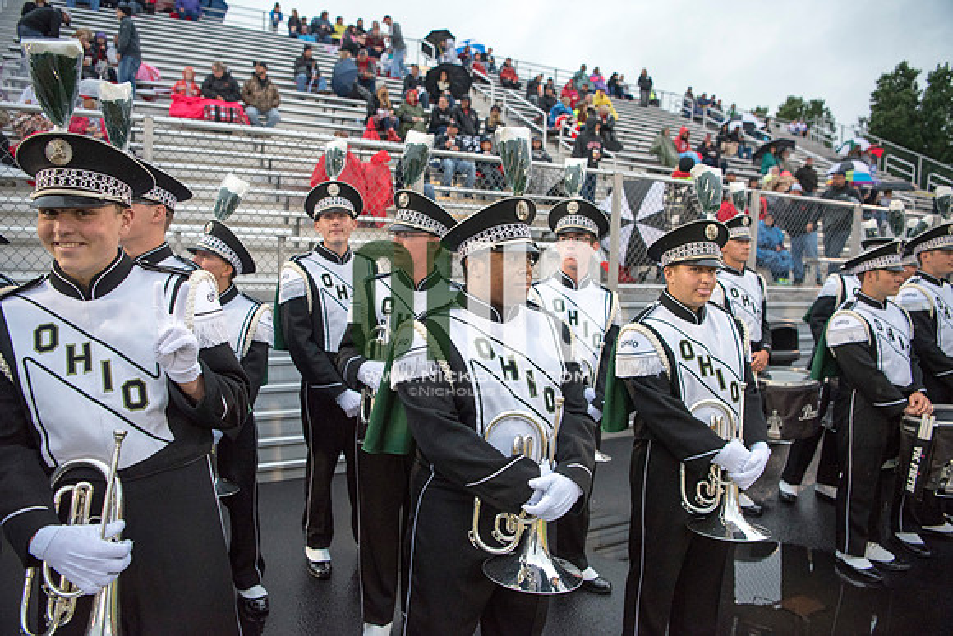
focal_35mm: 24
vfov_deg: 53.2
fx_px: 635
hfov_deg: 73.7
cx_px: 476
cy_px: 318
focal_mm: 24
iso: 2000
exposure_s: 1/800
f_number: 3.2
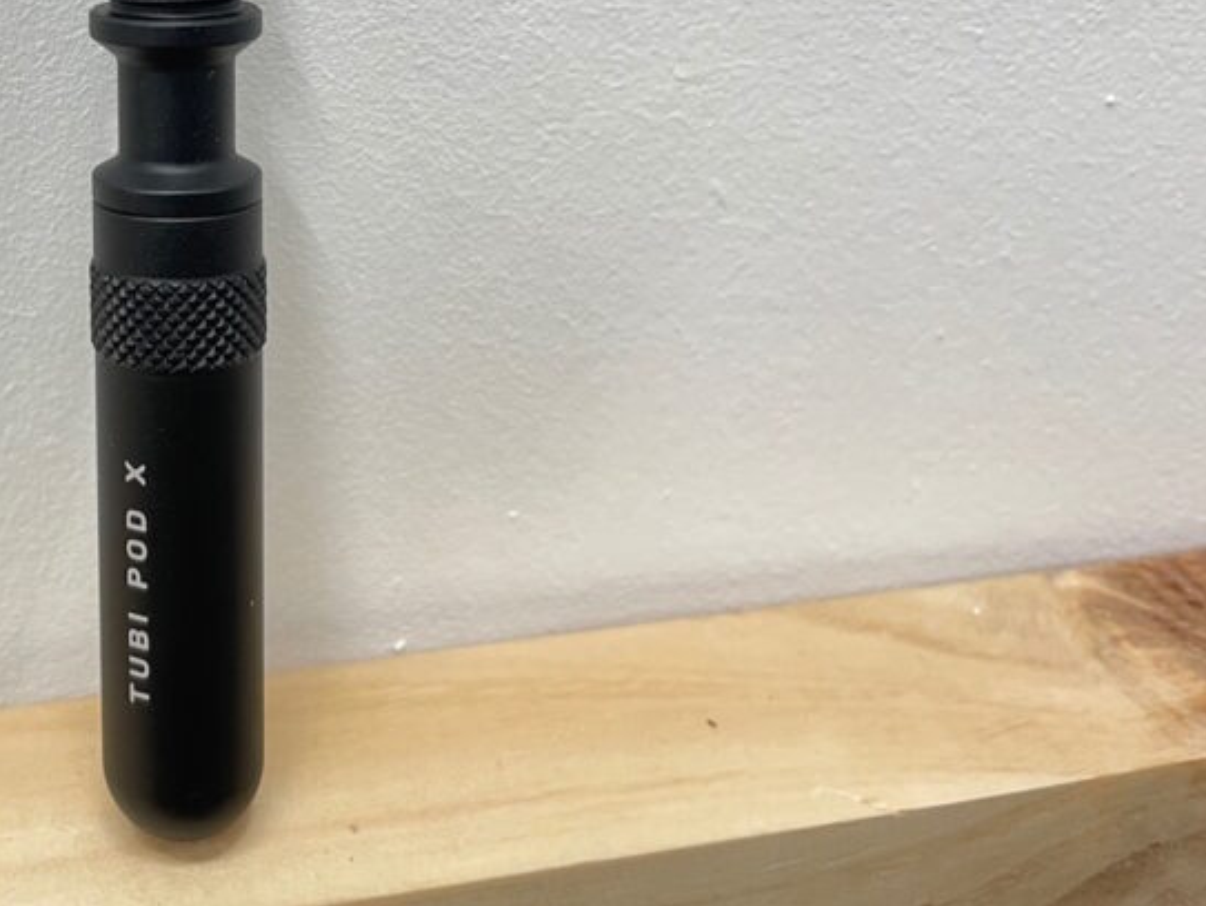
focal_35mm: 49
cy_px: 91
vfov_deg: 28.6
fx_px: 1708
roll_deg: -1.3
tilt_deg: -22.1
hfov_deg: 37.0
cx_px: 175
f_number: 1.6
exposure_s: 1/50
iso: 100
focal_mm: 4.2
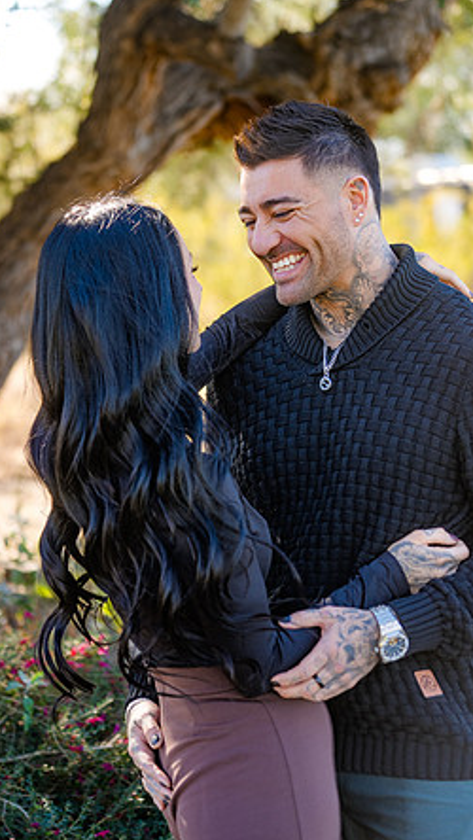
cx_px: 214
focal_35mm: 102
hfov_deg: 11.9
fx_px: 2273
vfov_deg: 20.9
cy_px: 418
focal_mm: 96
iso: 200
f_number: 4
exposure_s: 1/250
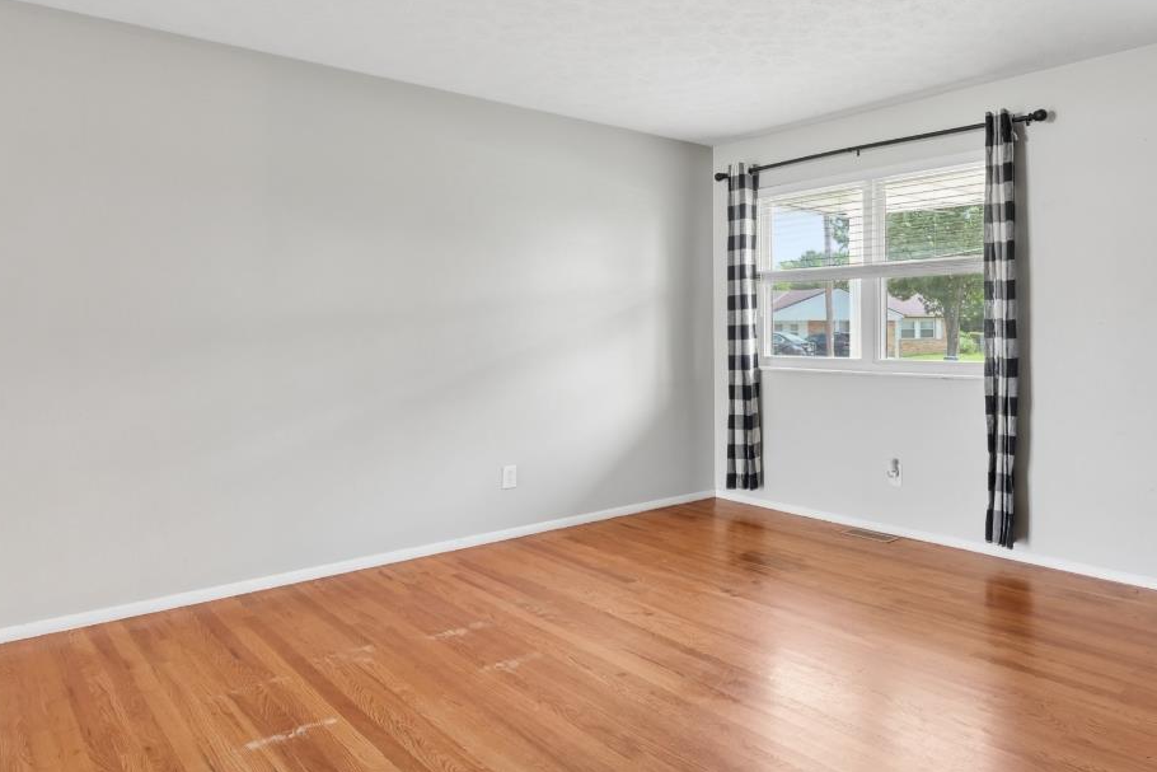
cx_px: 758
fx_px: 771
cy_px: 352
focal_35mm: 24
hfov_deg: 71.9
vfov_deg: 53.1
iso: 640
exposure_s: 1/20
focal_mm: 7
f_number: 7.1
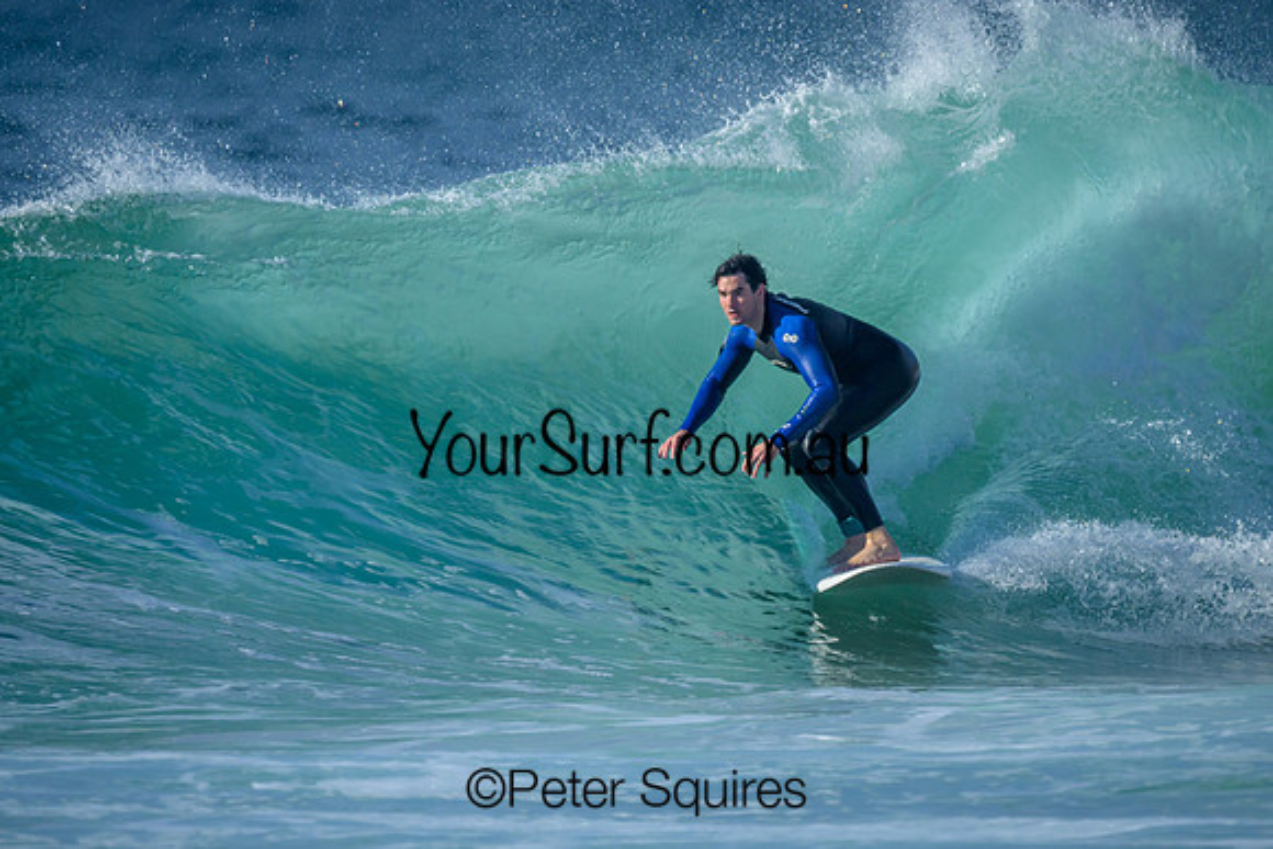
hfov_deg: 1.9
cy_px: 580
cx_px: 555
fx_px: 38663
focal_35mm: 1093
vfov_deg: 1.3
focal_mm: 800
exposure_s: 1/4000
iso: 720
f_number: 6.3
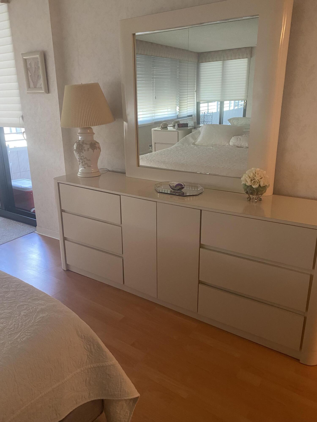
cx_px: 158
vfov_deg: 67.3
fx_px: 317
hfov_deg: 53.1
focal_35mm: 26
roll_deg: +1.6
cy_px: 211
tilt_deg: -14.8
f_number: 1.8
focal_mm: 4.25
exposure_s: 1/60
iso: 250
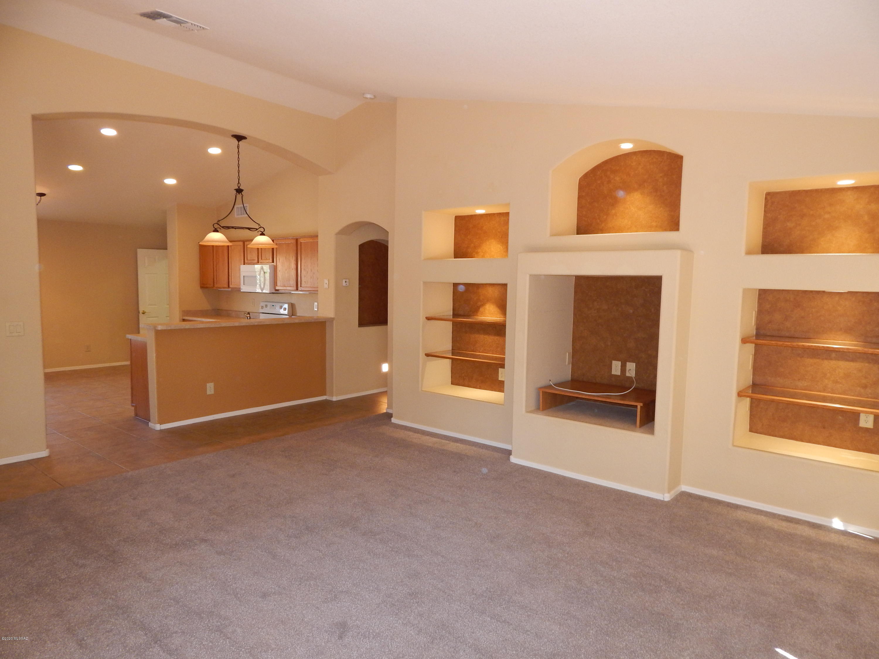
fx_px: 584
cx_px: 440
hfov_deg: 73.9
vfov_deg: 58.9
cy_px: 330
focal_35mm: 23
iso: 200
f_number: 3
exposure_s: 1/30
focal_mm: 4
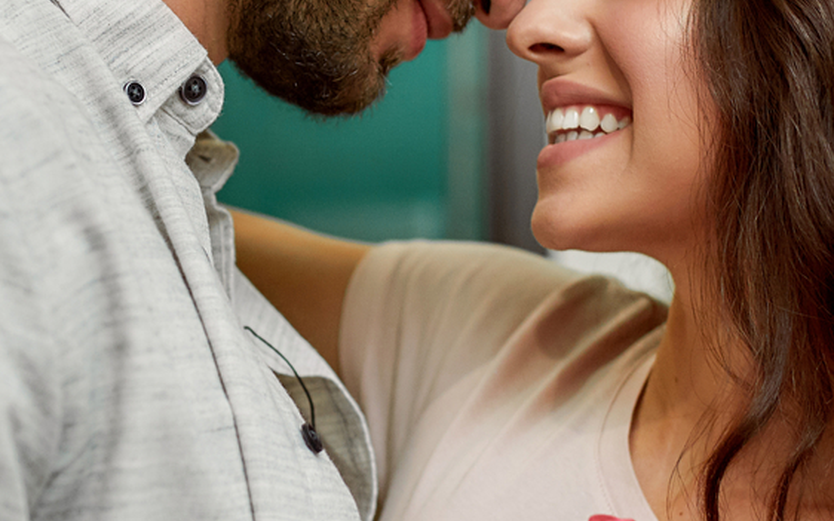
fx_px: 2886
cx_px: 326
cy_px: 209
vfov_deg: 10.3
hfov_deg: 16.4
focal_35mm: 127
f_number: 2.5
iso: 400
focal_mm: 35
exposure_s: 1/60
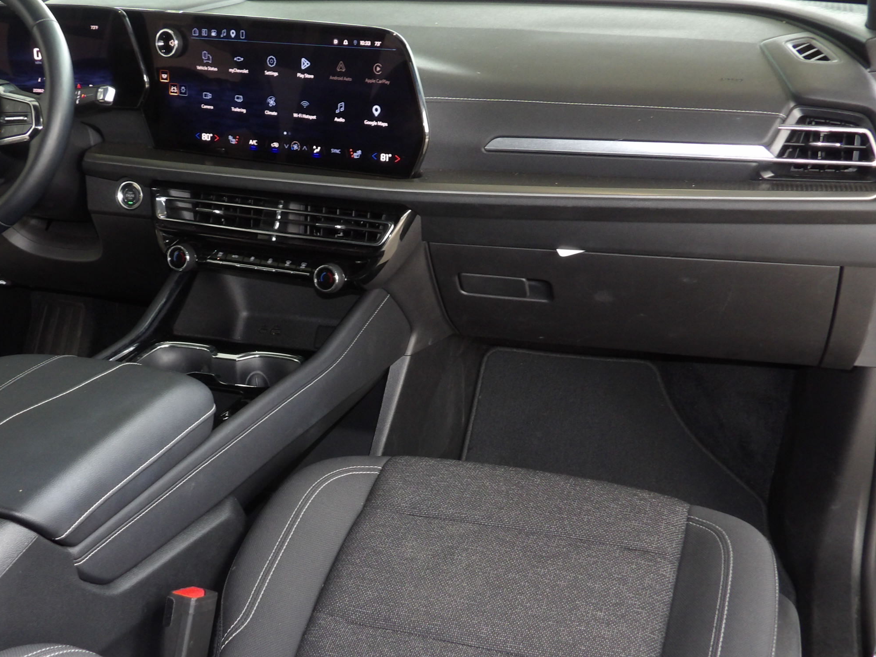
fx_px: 1088
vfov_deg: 33.6
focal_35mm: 43
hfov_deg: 43.7
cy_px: 361
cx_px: 362
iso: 200
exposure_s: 1/31
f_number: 3.6
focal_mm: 5.9
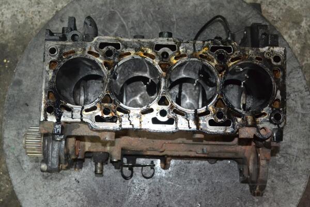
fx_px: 439
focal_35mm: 51
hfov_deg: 38.9
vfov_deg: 26.5
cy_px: 104
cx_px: 155
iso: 3200
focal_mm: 34
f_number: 7.1
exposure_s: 1/60
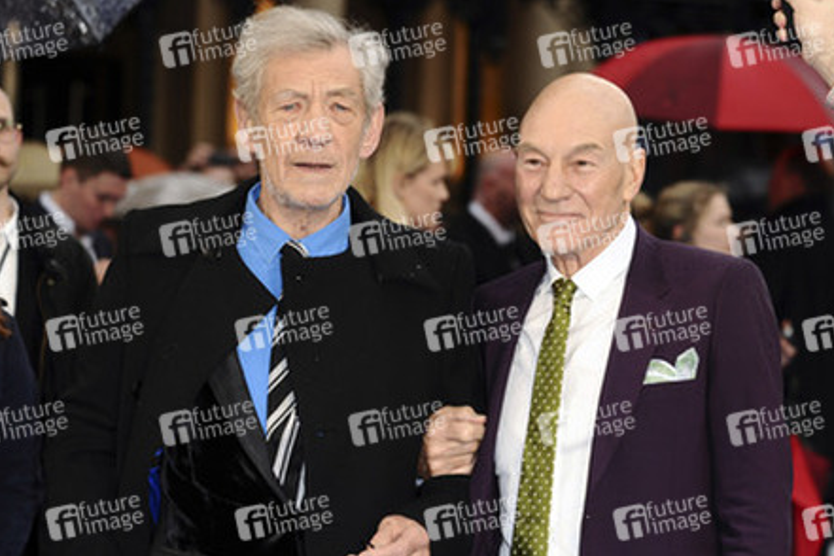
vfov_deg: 9.0
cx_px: 422
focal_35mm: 153
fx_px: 3544
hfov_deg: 13.4
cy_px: 282
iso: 320
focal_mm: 100
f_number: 4.5
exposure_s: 1/160
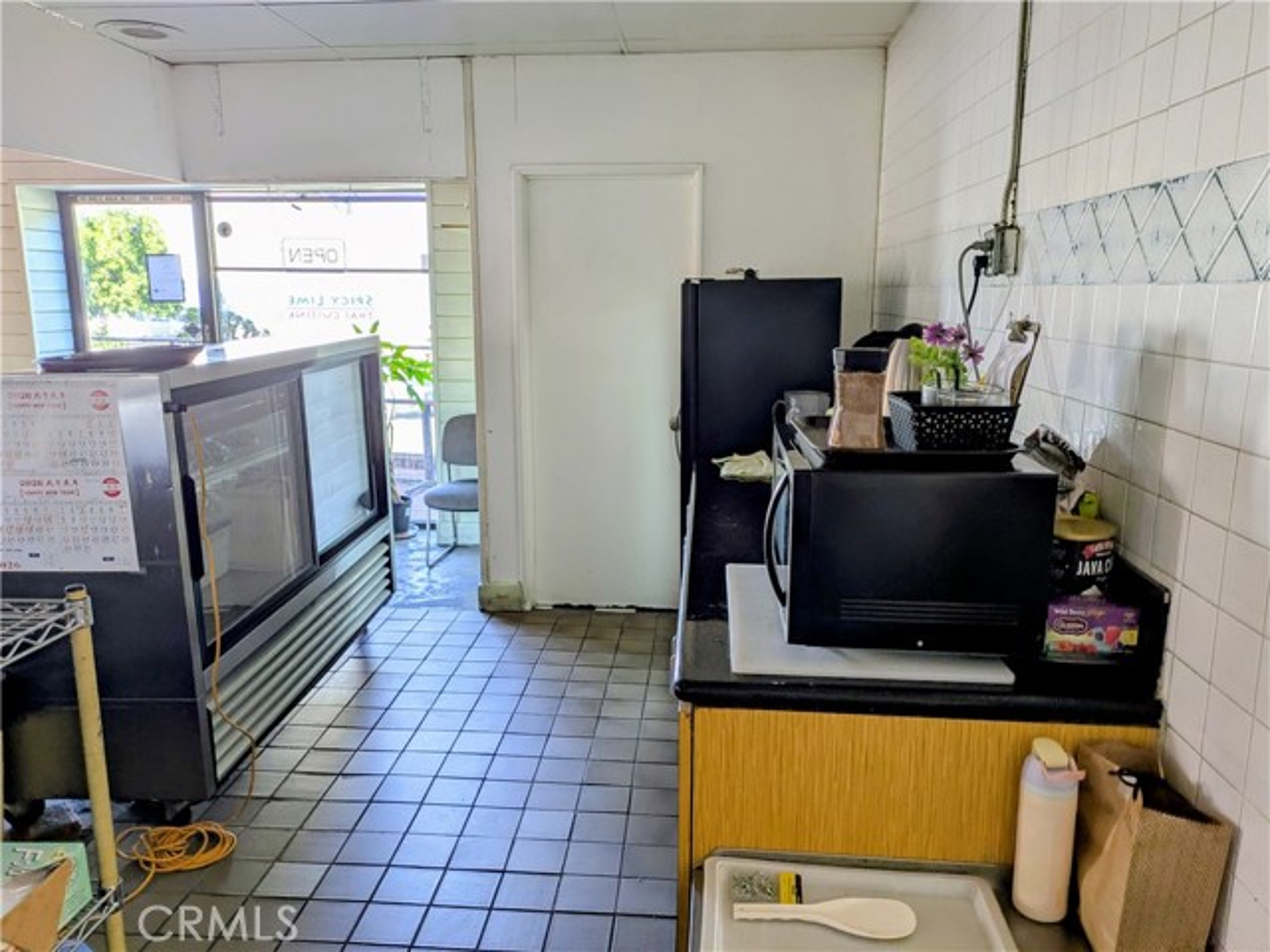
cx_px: 635
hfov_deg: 69.4
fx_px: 917
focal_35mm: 25
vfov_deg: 54.9
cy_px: 476
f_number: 1.89
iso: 74
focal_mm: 5.43
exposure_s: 1/120
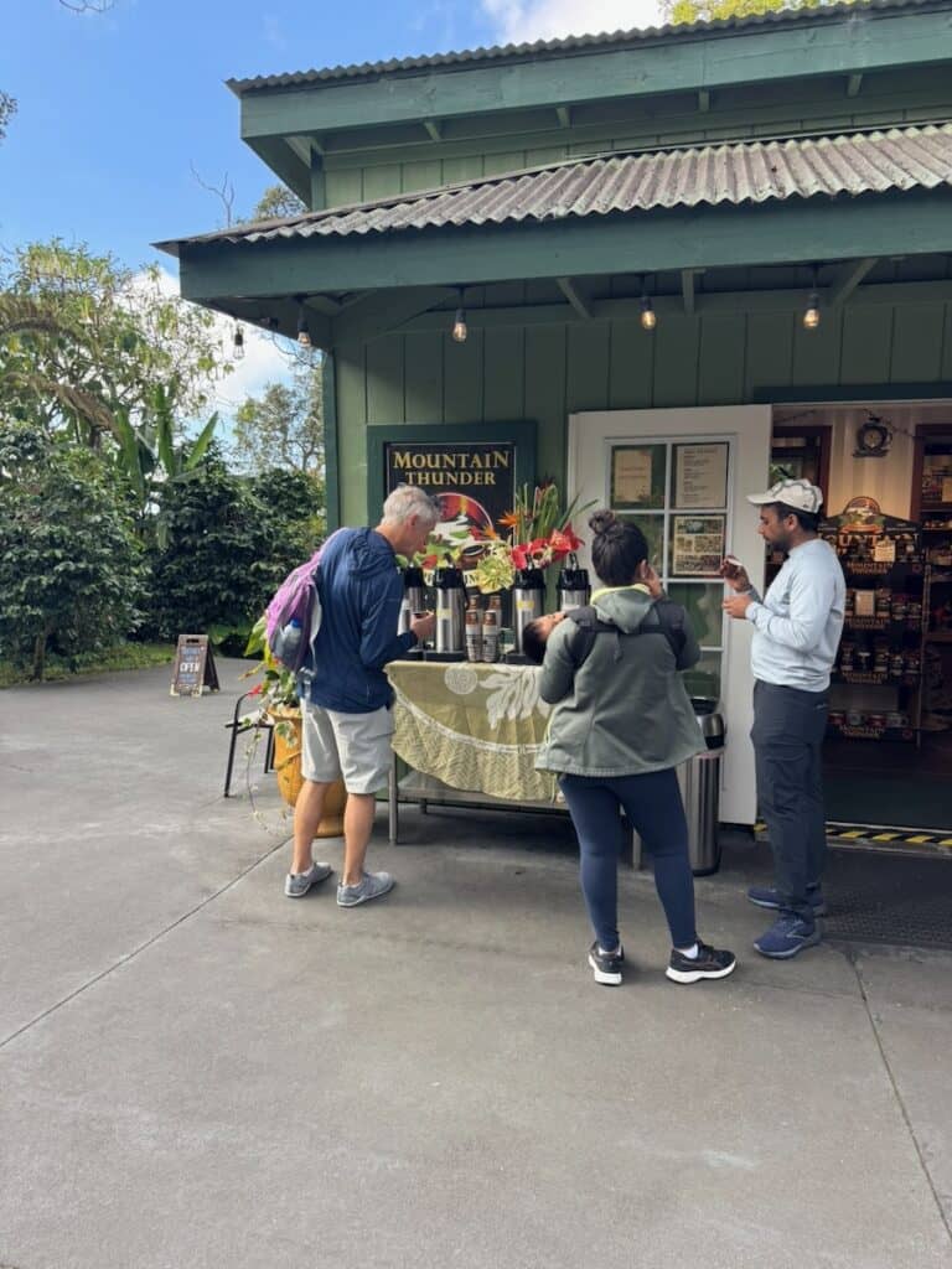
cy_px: 634
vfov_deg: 71.6
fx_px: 880
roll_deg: +1.0
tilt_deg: -7.8
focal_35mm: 24
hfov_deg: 56.8
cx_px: 476
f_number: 1.78
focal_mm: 6.76
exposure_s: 1/364
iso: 80
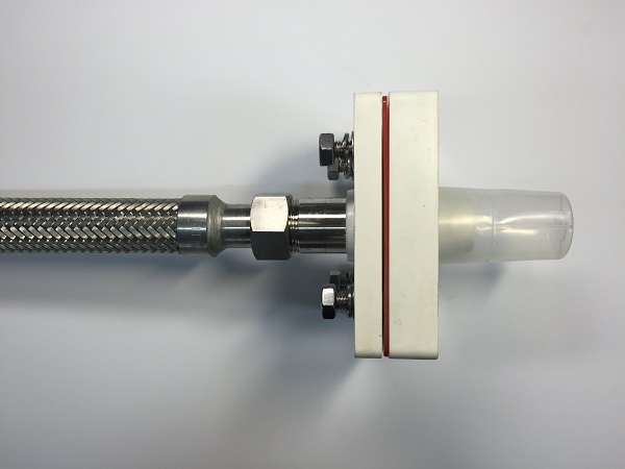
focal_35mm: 29
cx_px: 312
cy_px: 234
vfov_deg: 48.2
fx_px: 524
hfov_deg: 61.7
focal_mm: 4.15
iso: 40
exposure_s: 1/120
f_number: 2.2
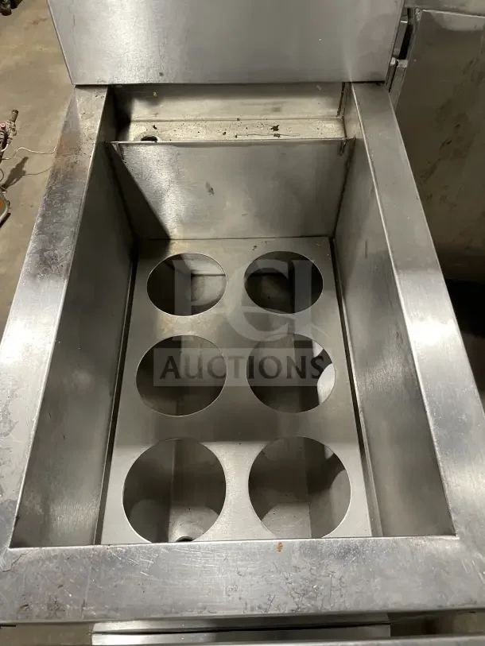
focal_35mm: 26
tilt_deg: -57.1
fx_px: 486
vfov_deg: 67.3
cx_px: 242
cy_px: 323
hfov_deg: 53.1
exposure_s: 1/60
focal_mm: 4.2
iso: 250
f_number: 1.6
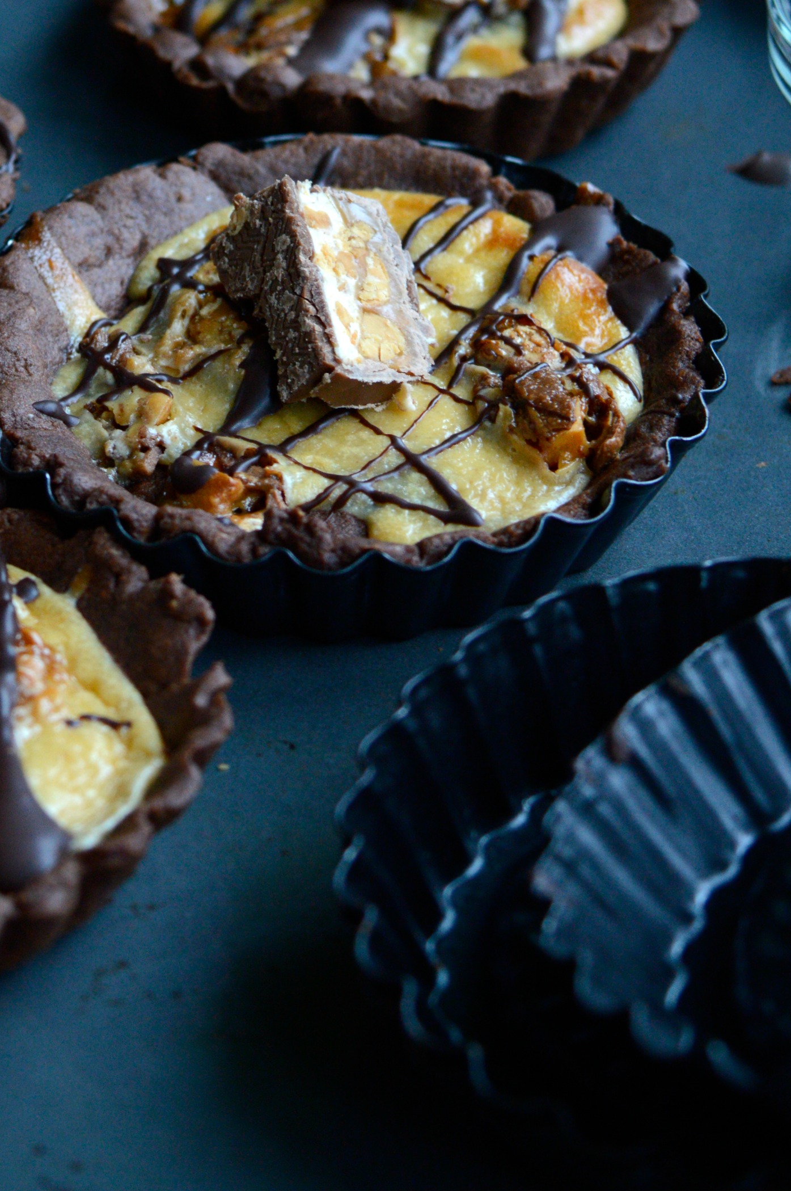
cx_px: 327
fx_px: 3765
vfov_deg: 17.9
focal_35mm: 114
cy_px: 422
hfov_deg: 12.0
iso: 800
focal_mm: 48
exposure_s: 1/20
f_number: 5.3
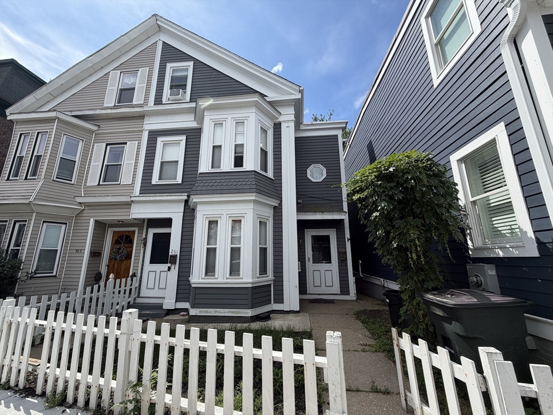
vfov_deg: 85.7
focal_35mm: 14
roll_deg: +0.7
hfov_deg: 102.1
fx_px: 224
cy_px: 208
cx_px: 276
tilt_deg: +13.4
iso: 25
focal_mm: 2.22
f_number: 2.2
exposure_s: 1/770
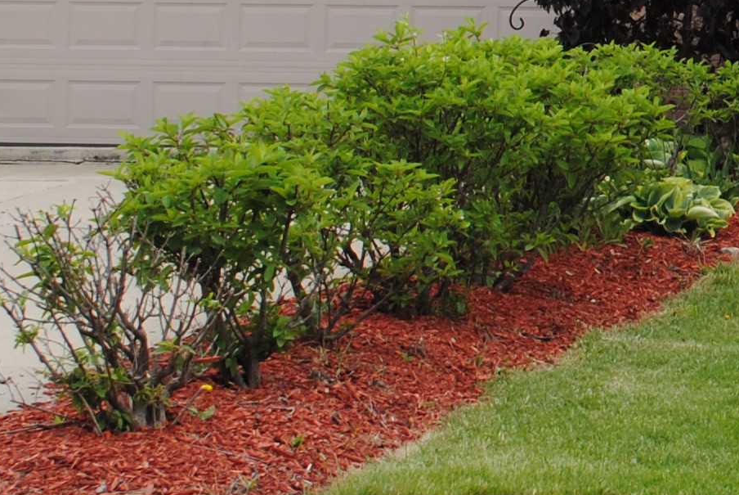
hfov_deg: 11.8
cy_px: -74
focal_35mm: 167
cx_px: 1102
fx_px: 3432
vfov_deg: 8.2
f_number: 7.1
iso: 100
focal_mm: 26
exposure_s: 1/200
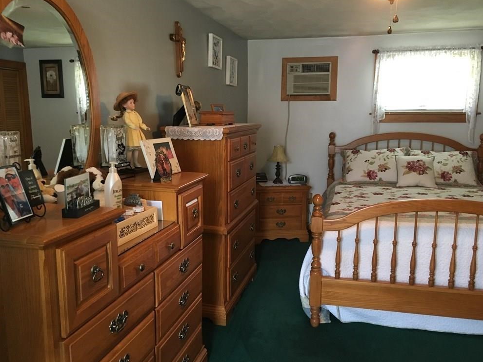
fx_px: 418
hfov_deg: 60.0
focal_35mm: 30
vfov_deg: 46.8
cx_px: 249
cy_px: 184
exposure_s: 1/24
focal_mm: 4.15
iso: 200
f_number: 2.2
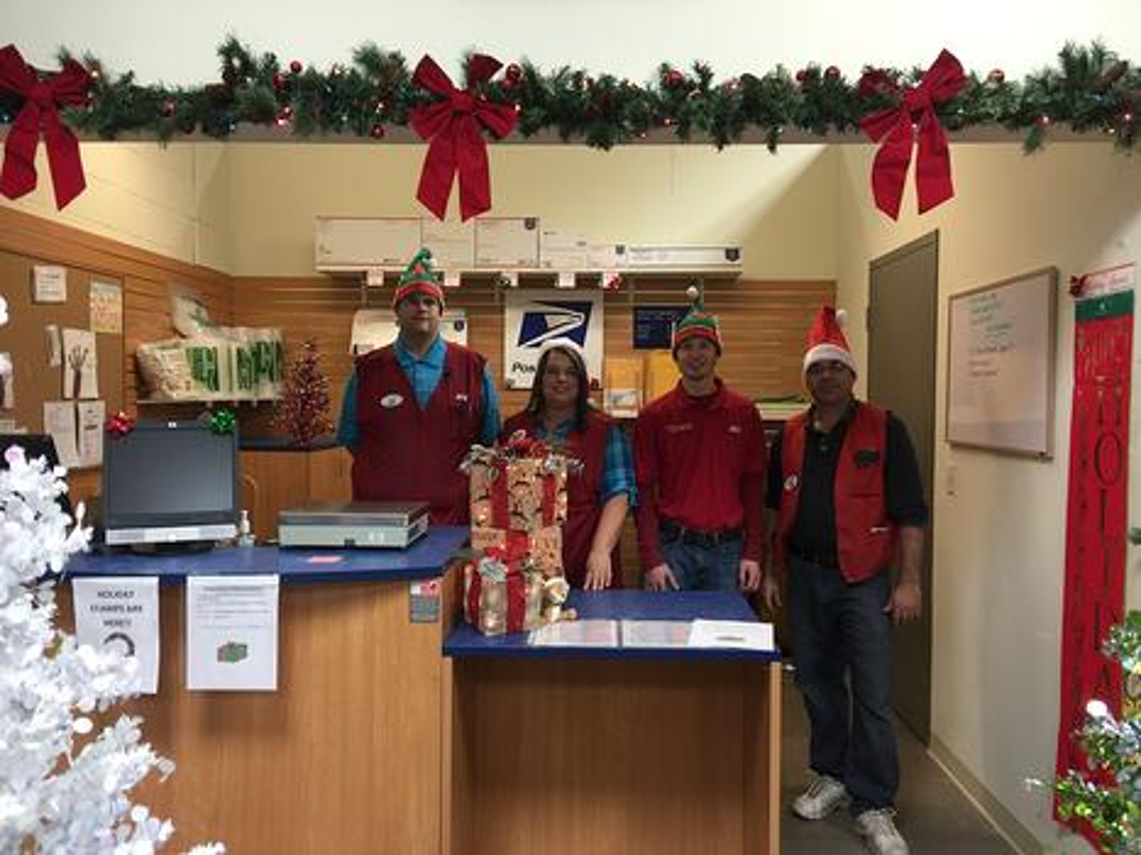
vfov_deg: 48.2
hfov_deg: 61.7
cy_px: 428
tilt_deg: -1.8
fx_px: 956
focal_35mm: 29
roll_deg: -0.8
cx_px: 570
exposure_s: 1/15
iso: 32
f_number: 2.2
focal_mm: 4.15
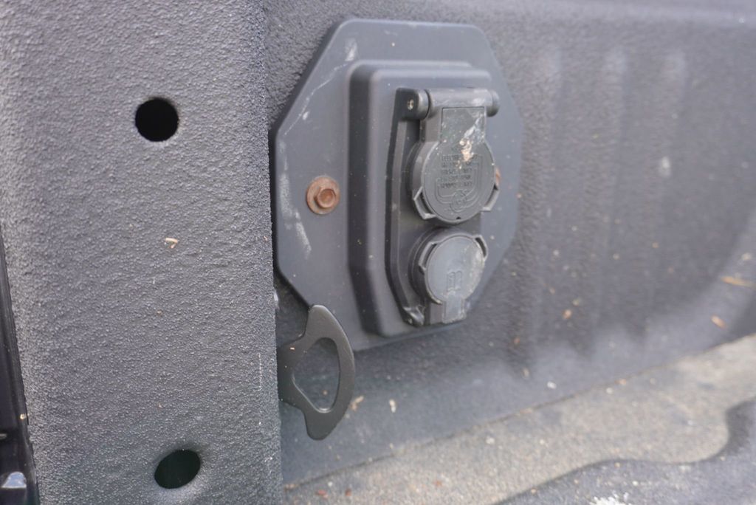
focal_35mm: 32
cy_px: 252
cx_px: 378
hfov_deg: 59.5
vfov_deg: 41.8
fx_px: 662
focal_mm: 21
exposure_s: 1/60
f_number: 4
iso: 160
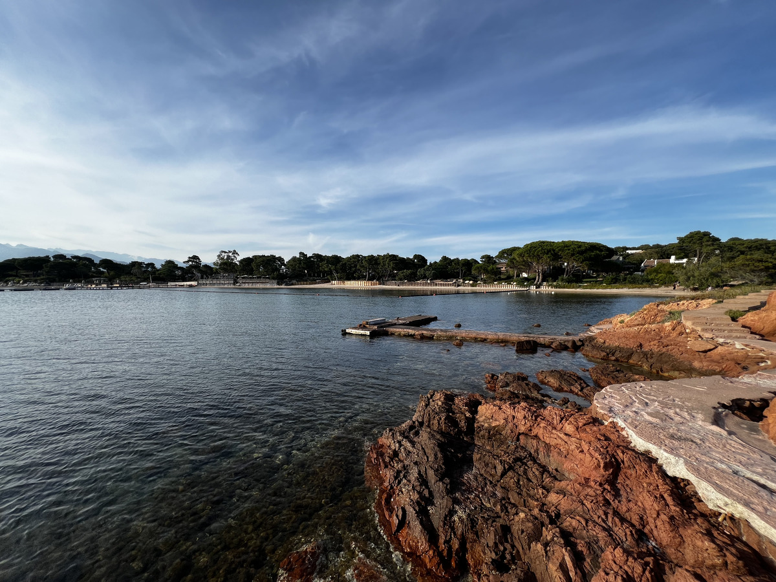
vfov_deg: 89.9
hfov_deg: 106.2
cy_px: 291
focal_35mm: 13
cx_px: 388
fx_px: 291
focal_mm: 1.57
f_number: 1.8
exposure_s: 1/1130
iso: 32
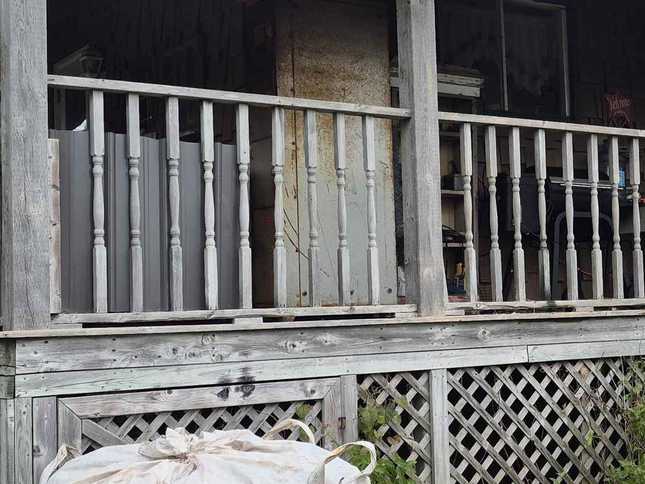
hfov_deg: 30.4
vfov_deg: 23.6
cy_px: 229
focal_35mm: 62
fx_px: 1155
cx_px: 517
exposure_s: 1/868
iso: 25
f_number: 1.8
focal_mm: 5.4
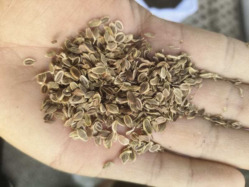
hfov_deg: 67.3
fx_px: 187
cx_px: 124
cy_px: 94
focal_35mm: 26
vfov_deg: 53.1
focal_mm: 4.84
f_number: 1.79
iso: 50
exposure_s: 1/152
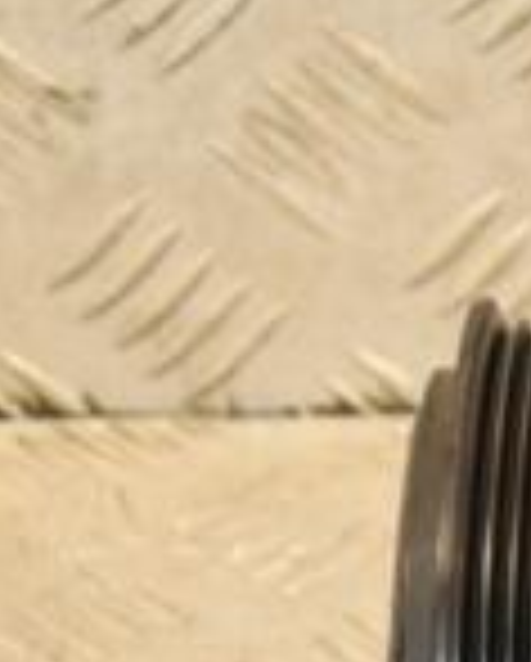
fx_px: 7410
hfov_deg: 4.0
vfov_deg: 5.1
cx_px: 1332
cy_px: 572
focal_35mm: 378
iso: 800
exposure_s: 1/125
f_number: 5.3
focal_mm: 66
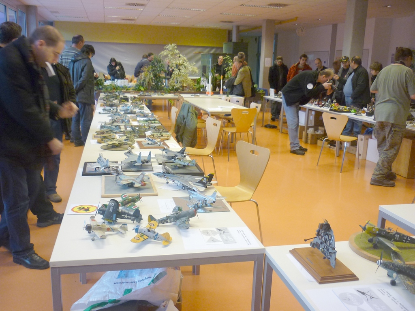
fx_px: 396
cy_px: 156
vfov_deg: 42.9
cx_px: 208
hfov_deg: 55.4
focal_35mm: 33
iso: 125
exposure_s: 1/30
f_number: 2.8
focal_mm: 5.5
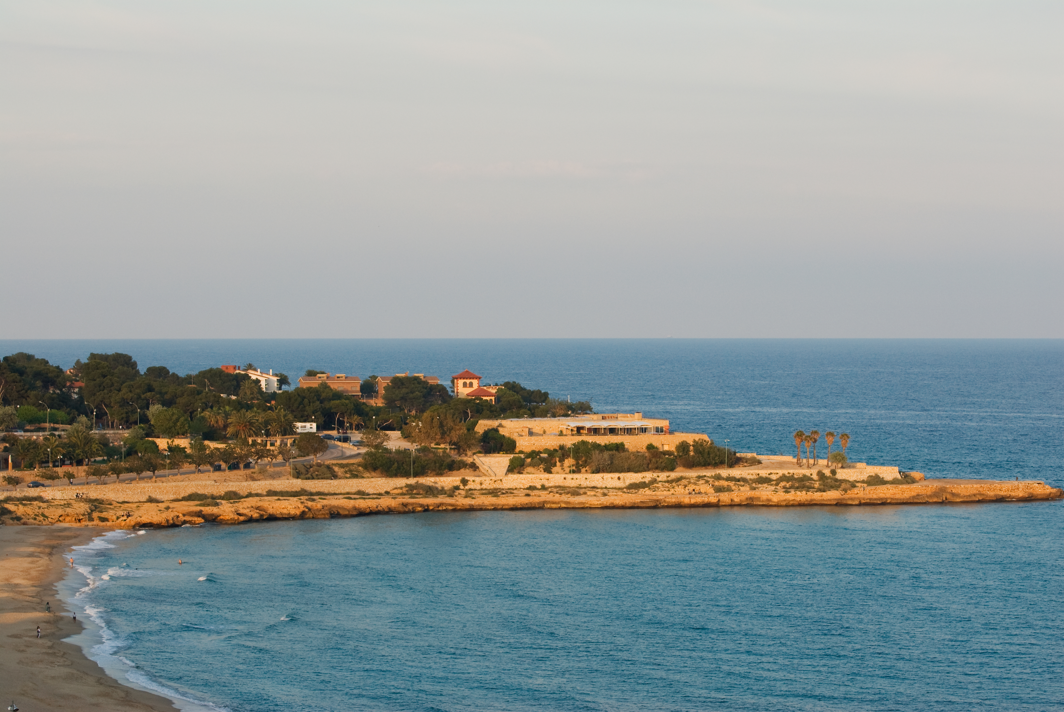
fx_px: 3107
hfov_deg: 19.4
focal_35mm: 105
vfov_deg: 13.1
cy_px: 356
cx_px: 532
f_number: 7.1
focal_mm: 70
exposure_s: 1/180
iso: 100
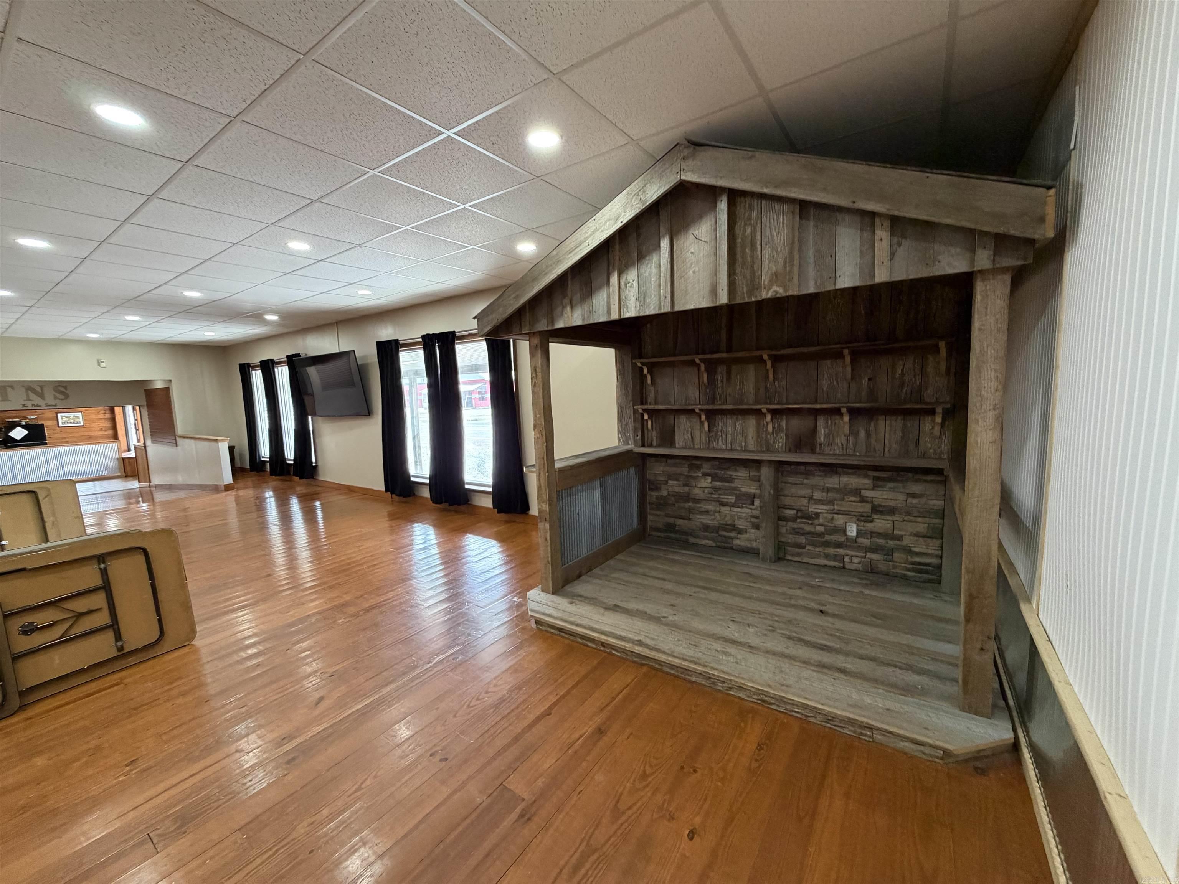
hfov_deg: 102.1
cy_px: 442
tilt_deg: -7.2
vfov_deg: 85.7
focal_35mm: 14
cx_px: 590
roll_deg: +1.4
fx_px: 477
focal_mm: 2.22
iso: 320
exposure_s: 1/60
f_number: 2.2
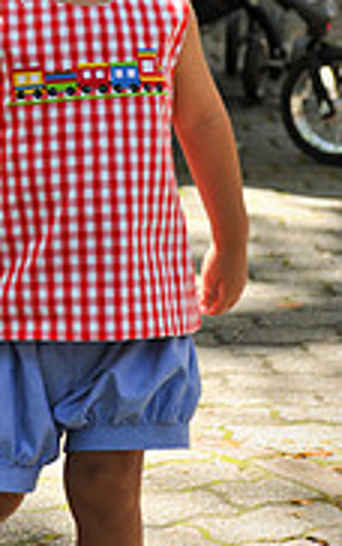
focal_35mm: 176
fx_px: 2621
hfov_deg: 7.4
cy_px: 108
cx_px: -74
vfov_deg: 11.8
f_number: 5.6
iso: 250
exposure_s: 1/250
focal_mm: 70
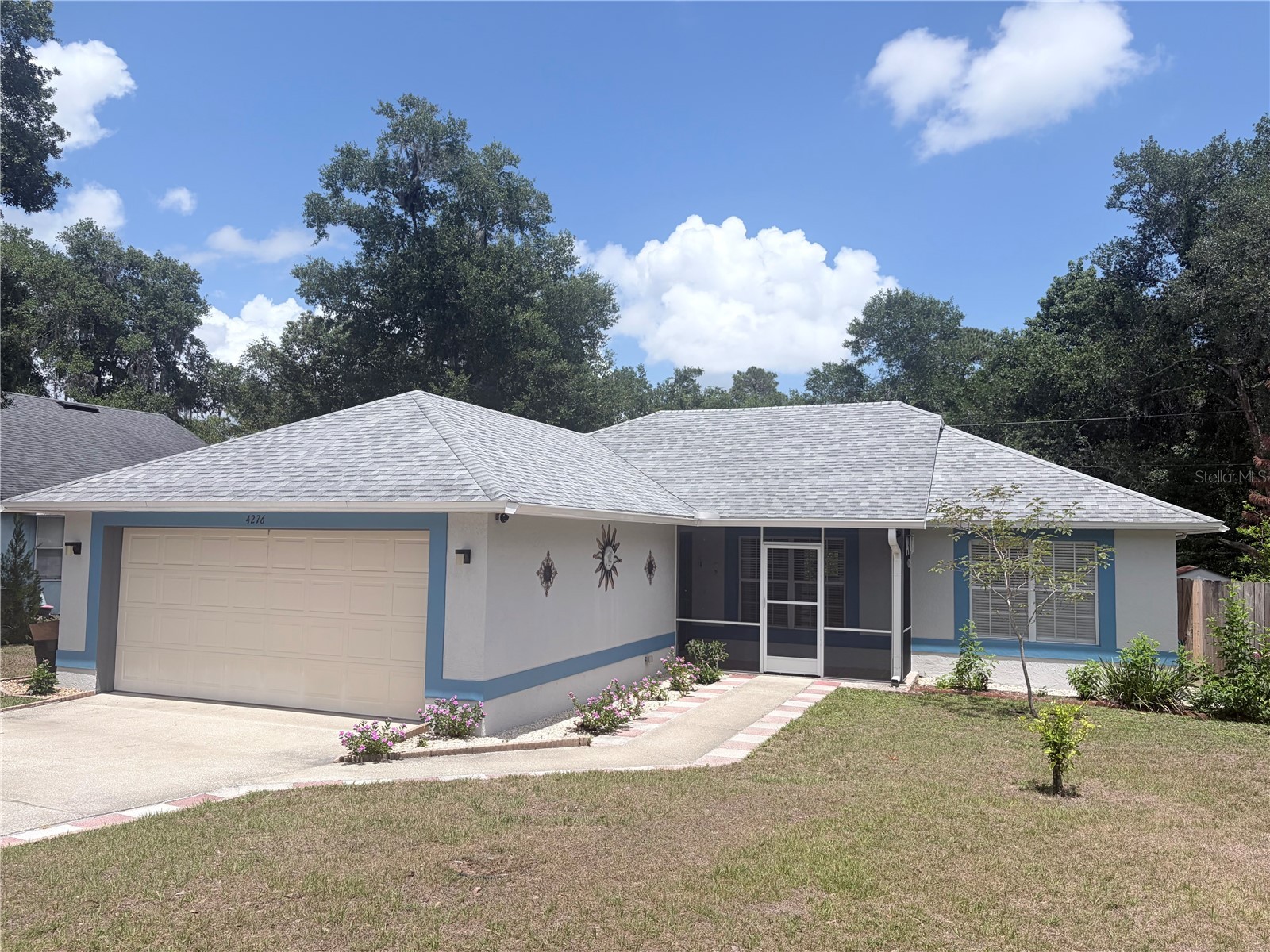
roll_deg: -0.1
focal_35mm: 26
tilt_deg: +5.3
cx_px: 635
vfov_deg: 53.1
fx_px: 954
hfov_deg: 67.3
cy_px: 476
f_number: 1.6
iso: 50
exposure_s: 1/4329
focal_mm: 5.96
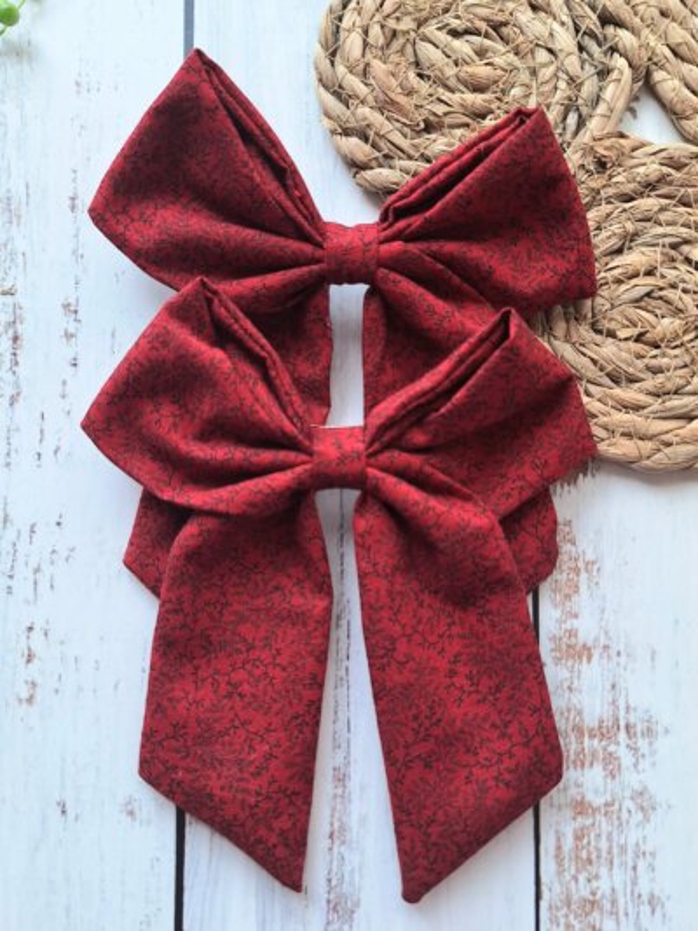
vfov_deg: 73.9
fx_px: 618
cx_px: 349
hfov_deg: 58.9
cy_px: 466
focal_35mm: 23
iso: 40
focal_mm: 5.54
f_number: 1.8
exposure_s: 1/179
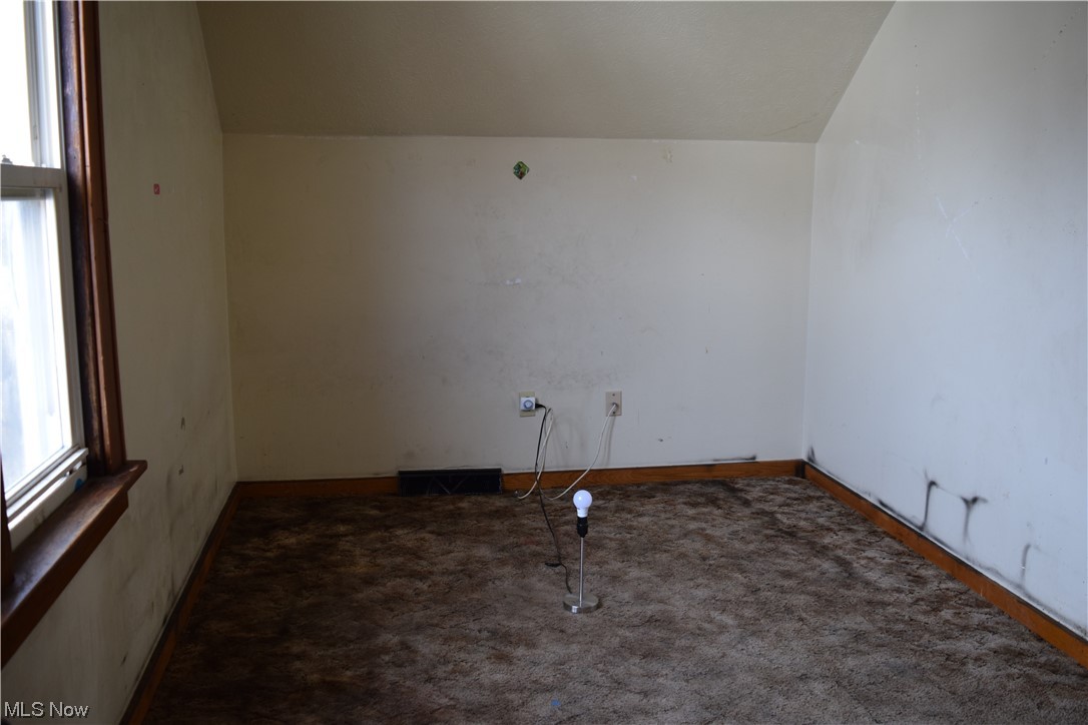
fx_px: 952
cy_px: 362
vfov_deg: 41.7
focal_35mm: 32
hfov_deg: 59.5
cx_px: 544
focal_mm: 21
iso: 450
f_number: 4
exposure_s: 1/60
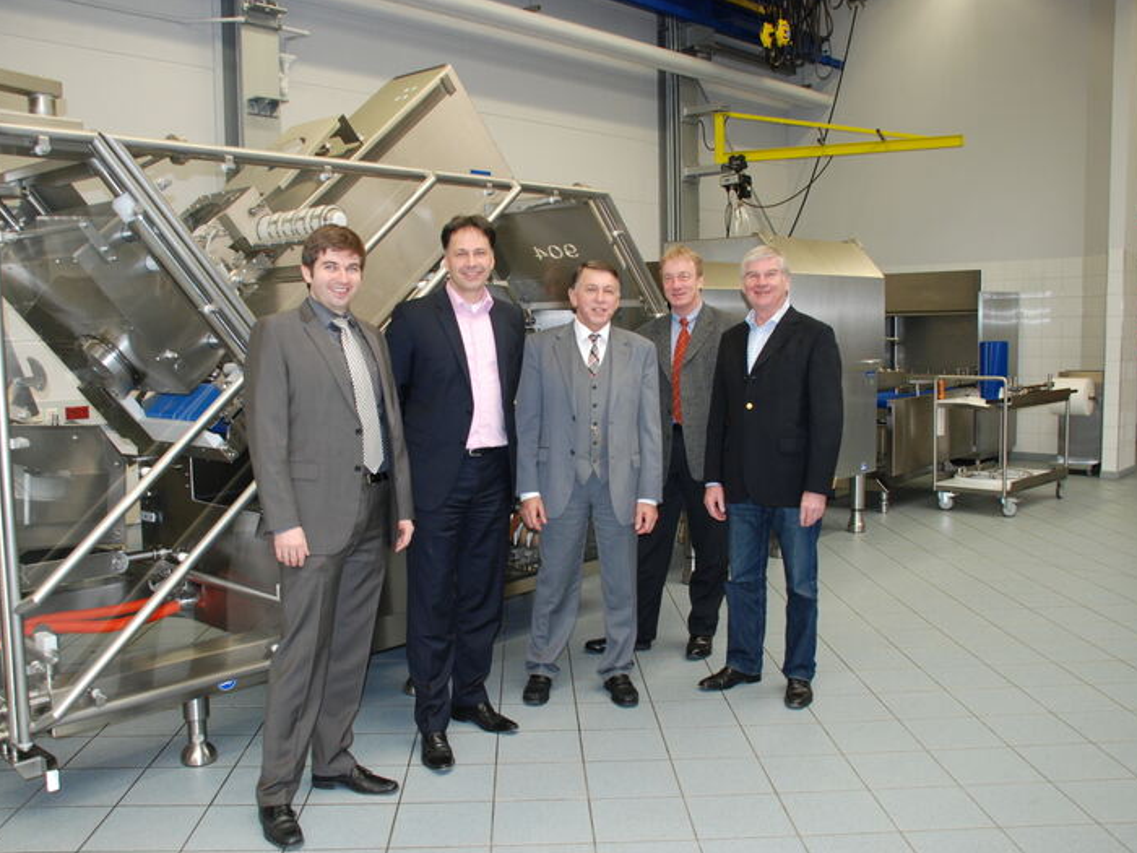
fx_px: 1084
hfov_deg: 55.4
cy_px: 432
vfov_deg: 42.9
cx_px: 562
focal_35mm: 33
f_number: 4
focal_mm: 20
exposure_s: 1/60
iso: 400
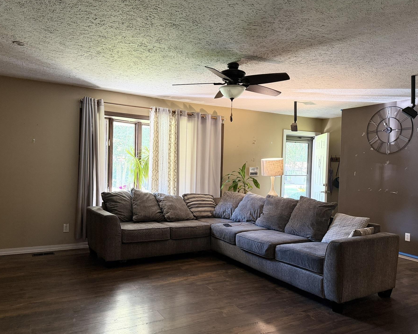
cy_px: 170
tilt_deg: -1.0
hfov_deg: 64.1
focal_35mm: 27
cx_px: 205
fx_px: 334
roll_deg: -1.6
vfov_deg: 53.2
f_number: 1.78
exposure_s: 1/60
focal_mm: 6.76
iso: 320
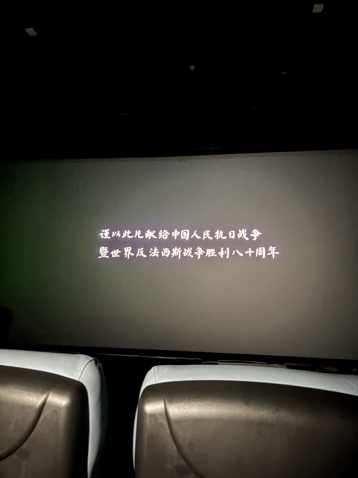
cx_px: 179
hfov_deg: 53.1
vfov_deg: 67.3
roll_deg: -0.7
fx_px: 359
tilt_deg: +3.9
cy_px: 239
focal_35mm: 26
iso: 1600
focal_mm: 5.96
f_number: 1.6
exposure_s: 1/5
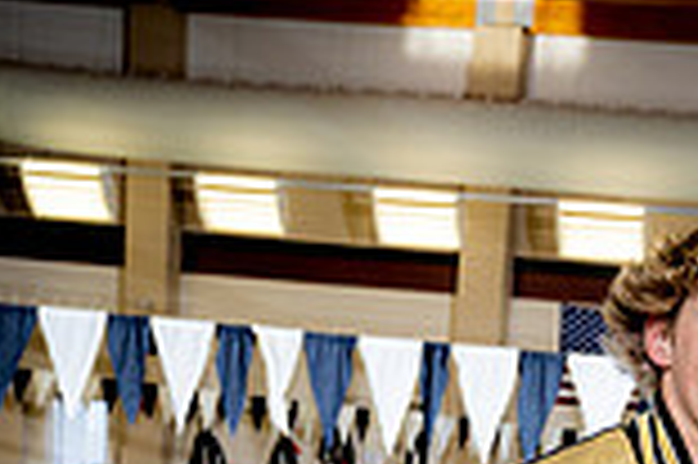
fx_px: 1801
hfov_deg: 21.5
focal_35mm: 93
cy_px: 933
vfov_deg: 12.8
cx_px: 621
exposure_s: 1/250
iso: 320
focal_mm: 32
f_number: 5.6
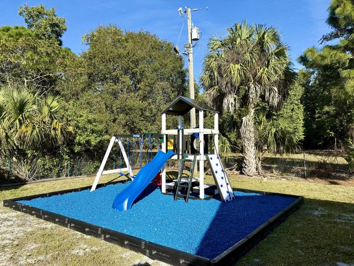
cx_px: 177
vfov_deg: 56.8
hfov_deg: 71.6
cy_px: 133
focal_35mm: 24
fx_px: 245
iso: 80
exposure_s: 1/3021
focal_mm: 6.76
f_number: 1.78
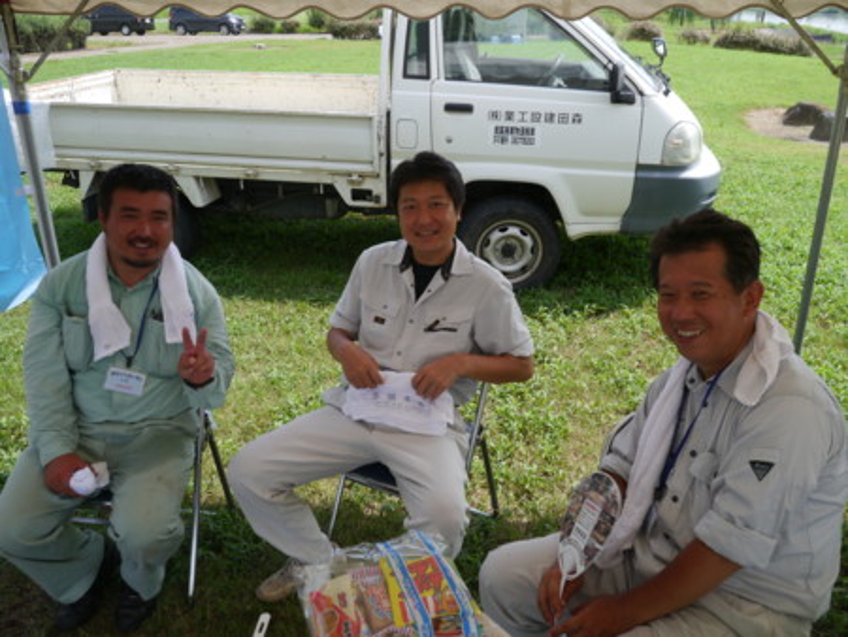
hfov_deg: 63.4
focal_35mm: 28
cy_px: 318
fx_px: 686
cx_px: 424
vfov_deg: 49.8
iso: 160
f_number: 6.3
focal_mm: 14
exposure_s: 1/250
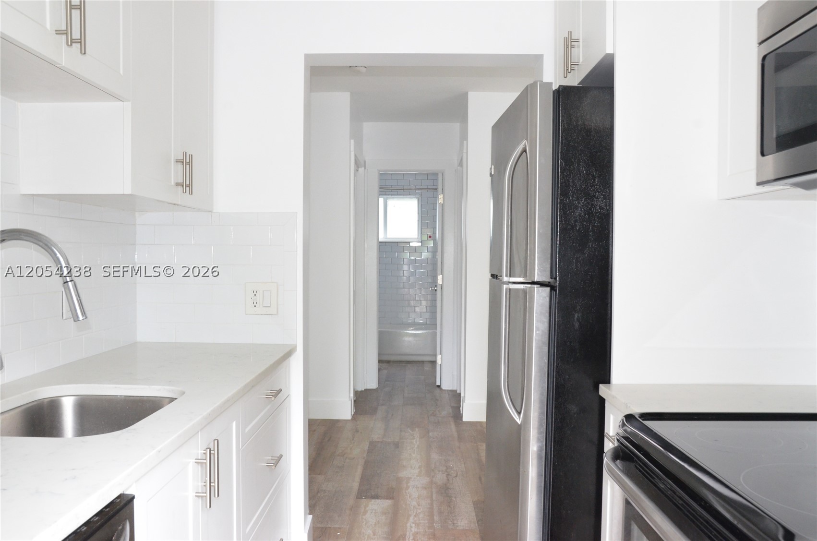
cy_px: 270
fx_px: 679
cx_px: 408
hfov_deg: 62.0
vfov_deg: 43.4
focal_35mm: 30
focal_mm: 20
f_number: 11
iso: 2000
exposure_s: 1/30
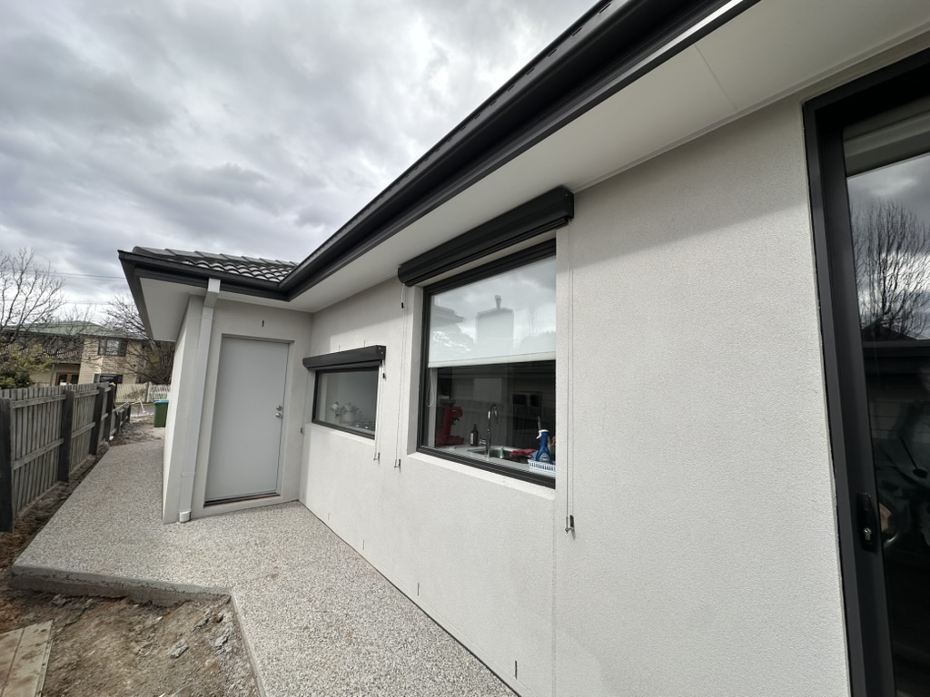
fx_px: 376
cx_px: 465
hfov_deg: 102.1
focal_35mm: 14
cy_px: 348
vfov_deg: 85.7
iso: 50
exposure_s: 1/1147
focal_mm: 2.22
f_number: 2.2
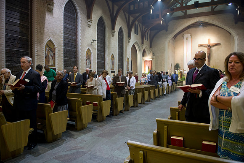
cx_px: 122
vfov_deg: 53.1
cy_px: 82
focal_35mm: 24
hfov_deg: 73.8
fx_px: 163
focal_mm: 24
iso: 1600
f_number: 2.8
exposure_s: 1/80
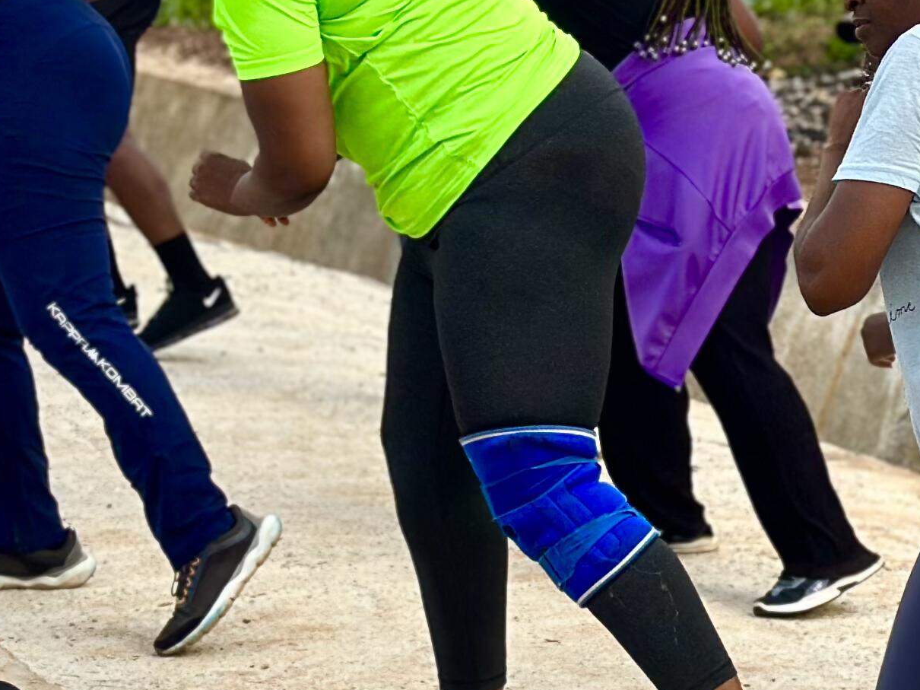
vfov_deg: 9.2
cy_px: 111
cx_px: 966
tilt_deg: -4.7
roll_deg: +2.1
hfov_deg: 12.2
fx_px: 4252
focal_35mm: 160
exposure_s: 1/1323
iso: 80
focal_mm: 6.86
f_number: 1.78
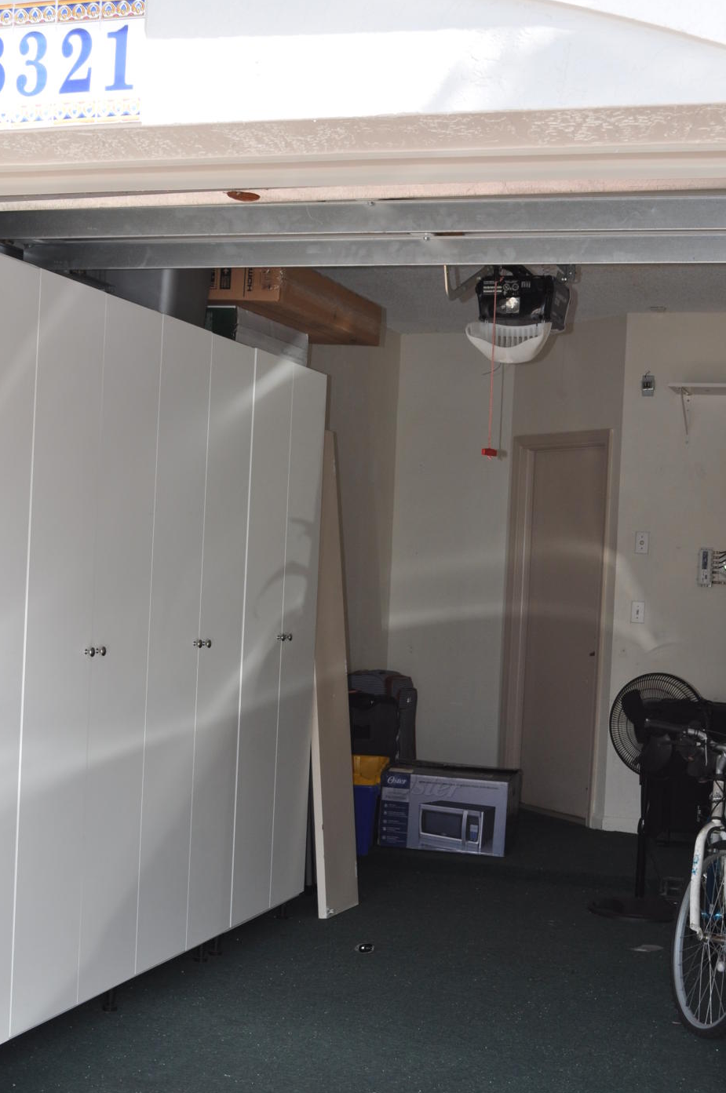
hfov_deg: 24.1
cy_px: 593
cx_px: 343
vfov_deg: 35.7
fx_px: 1699
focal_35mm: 56
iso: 200
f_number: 6.3
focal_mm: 26
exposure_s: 1/200
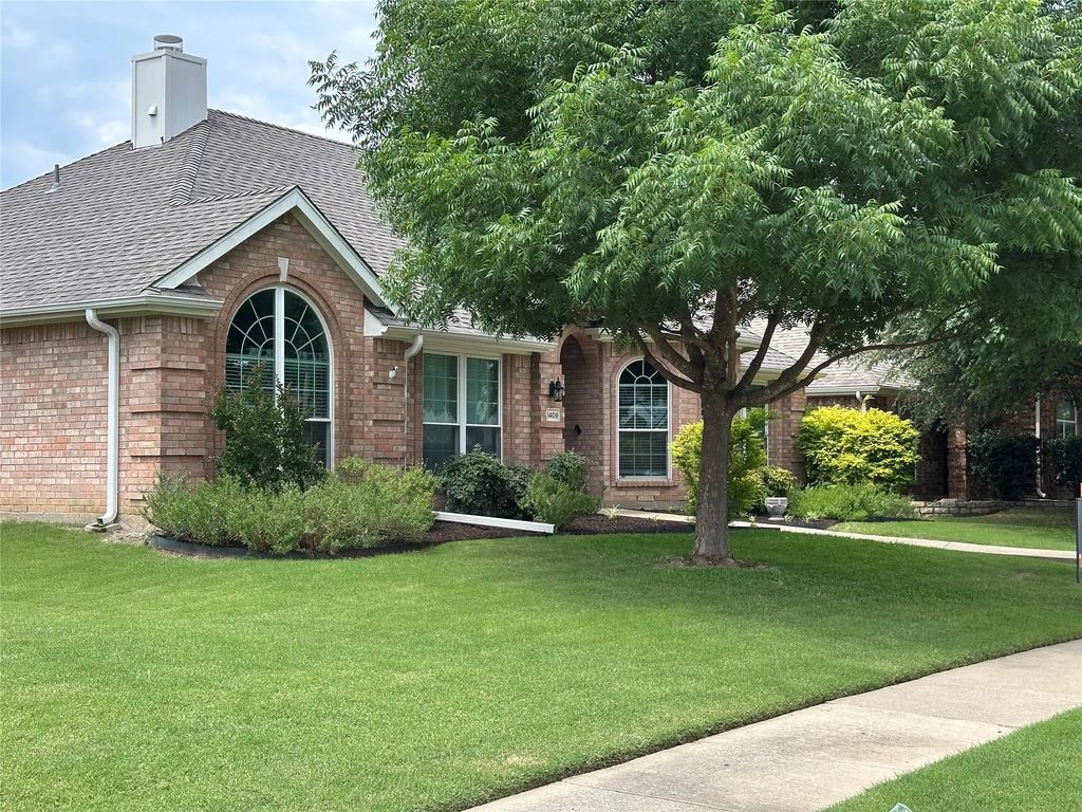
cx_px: 541
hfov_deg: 39.7
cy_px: 406
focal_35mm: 48
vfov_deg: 30.3
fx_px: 1500
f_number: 1.78
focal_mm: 6.86
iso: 64
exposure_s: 1/1414
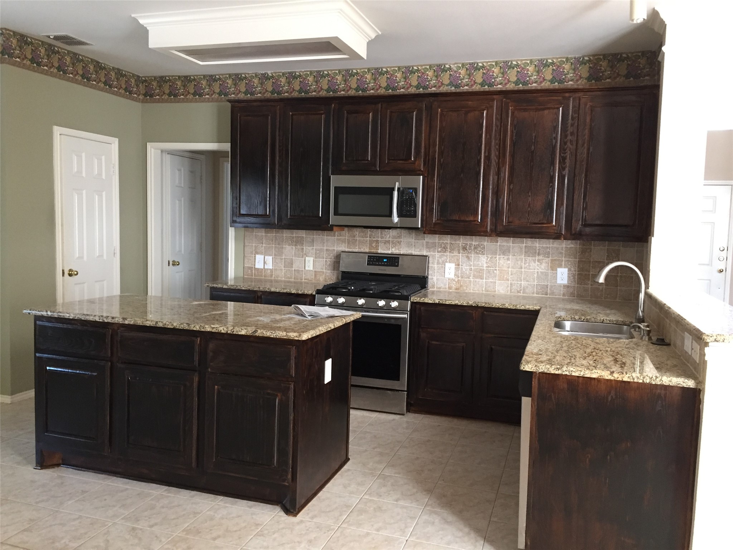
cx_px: 366
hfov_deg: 61.7
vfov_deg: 48.2
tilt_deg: -5.6
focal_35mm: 29
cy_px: 275
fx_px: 614
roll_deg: -3.1
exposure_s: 1/30
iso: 160
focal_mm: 4.15
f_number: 2.2
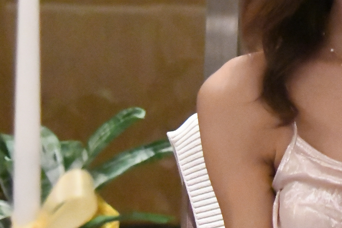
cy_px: -75
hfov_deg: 10.0
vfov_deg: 6.9
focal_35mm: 196
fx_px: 1862
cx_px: 597
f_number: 4
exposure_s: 1/400
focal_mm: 44
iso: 25600
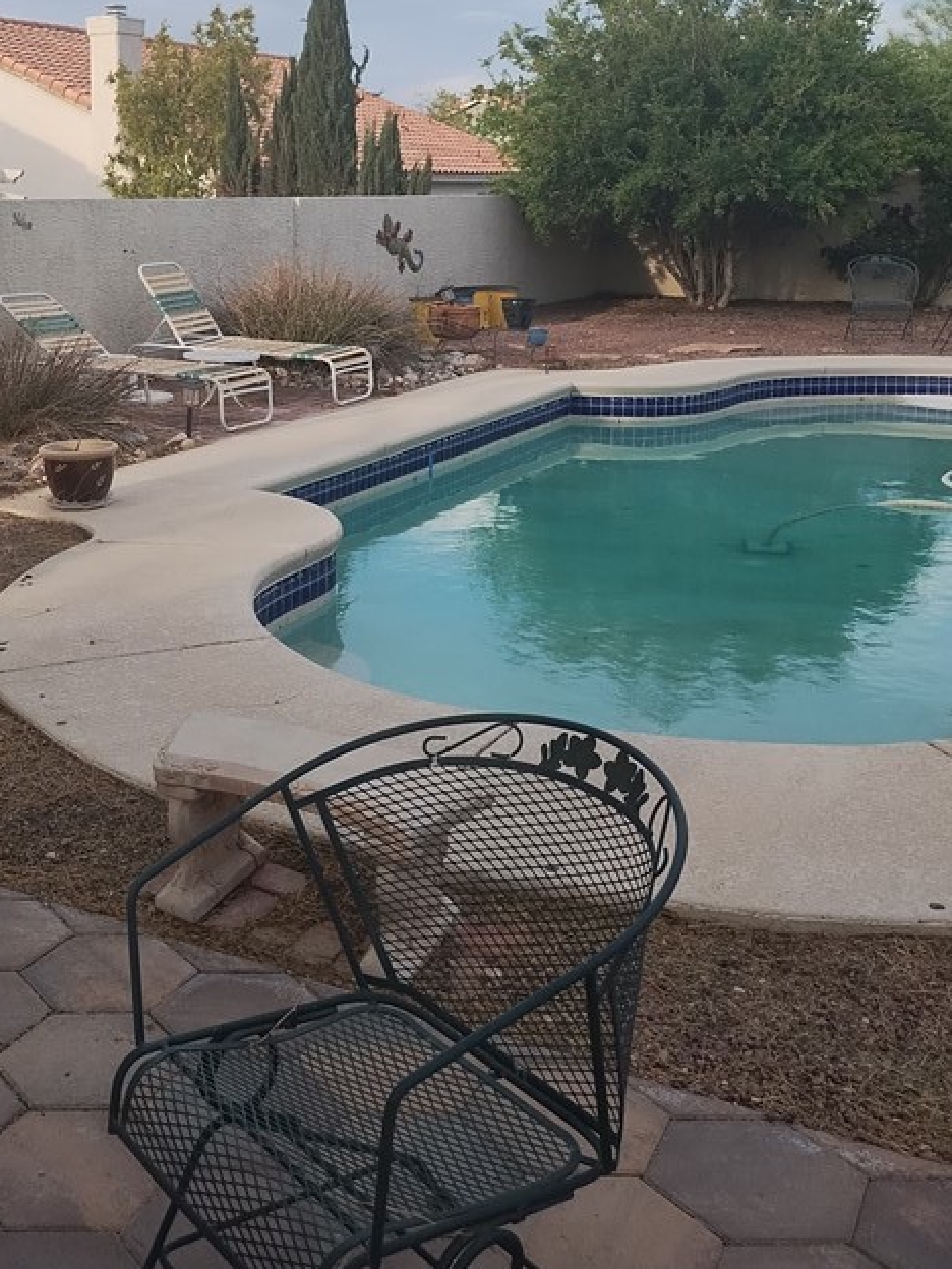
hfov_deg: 34.4
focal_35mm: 41
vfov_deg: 44.8
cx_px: 240
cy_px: 376
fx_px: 1503
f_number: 1.7
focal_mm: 4.71
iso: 100
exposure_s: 1/1486
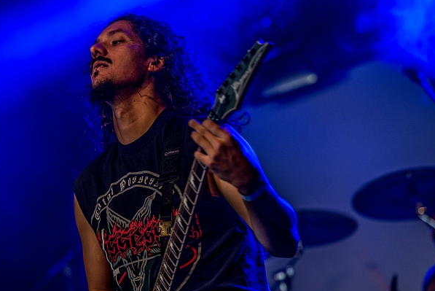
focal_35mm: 181
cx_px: 182
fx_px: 2189
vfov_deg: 7.6
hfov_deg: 11.3
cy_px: 148
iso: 640
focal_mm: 150
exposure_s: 1/125
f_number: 3.5
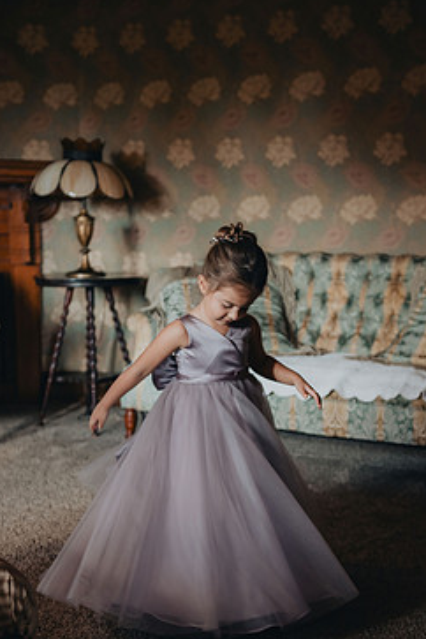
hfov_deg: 21.9
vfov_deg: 32.3
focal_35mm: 62
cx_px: 215
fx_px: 1100
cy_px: 387
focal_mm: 50
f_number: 2.8
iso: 1250
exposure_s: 1/160
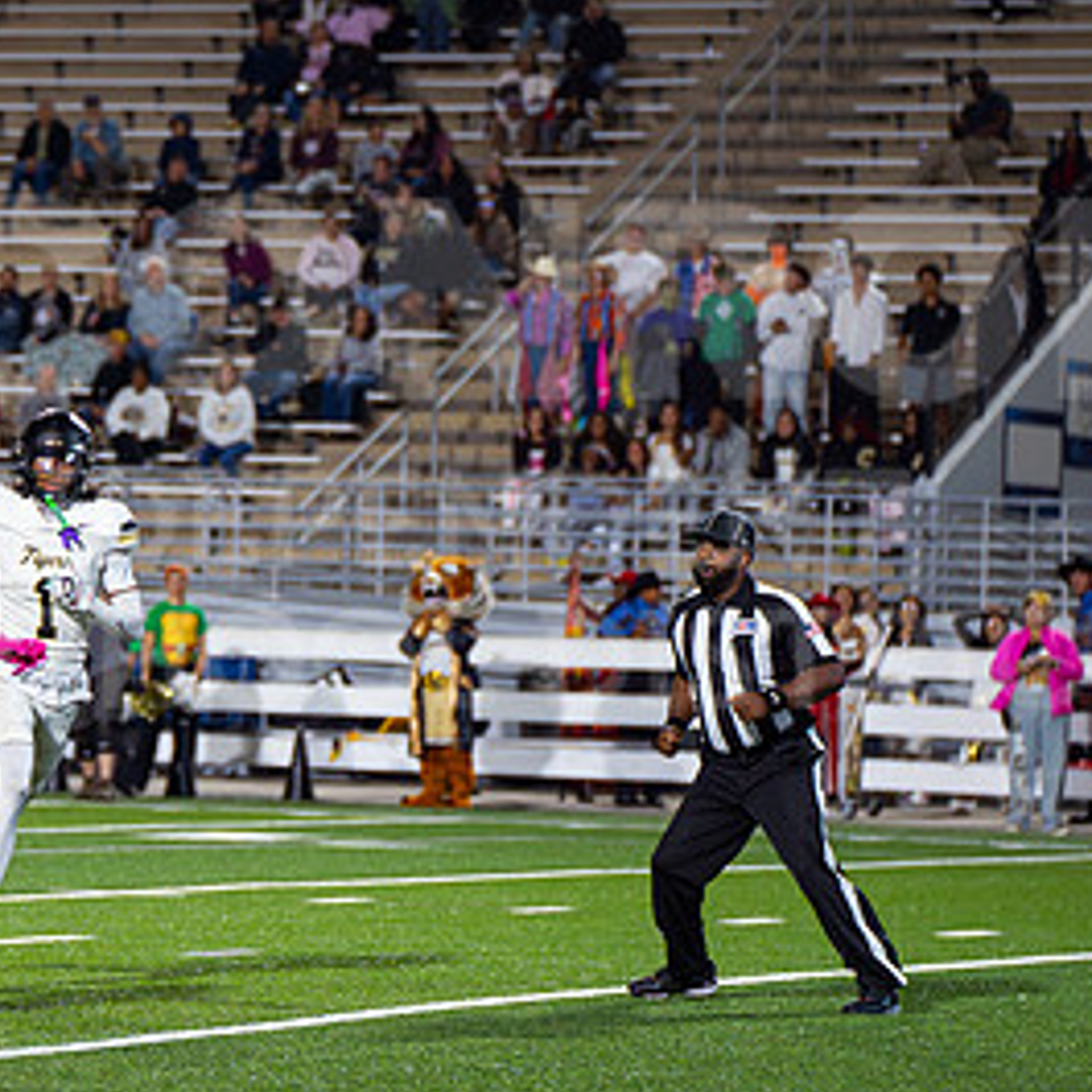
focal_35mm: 247
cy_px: 389
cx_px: 8
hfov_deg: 7.1
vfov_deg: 7.1
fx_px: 8816
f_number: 3.2
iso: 2500
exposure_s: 1/1250
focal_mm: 133
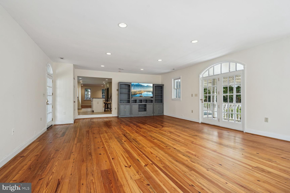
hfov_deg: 96.7
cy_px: 96
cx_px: 145
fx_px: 129
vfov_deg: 73.7
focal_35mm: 16
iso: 800
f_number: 9
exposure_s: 1/100
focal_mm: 16
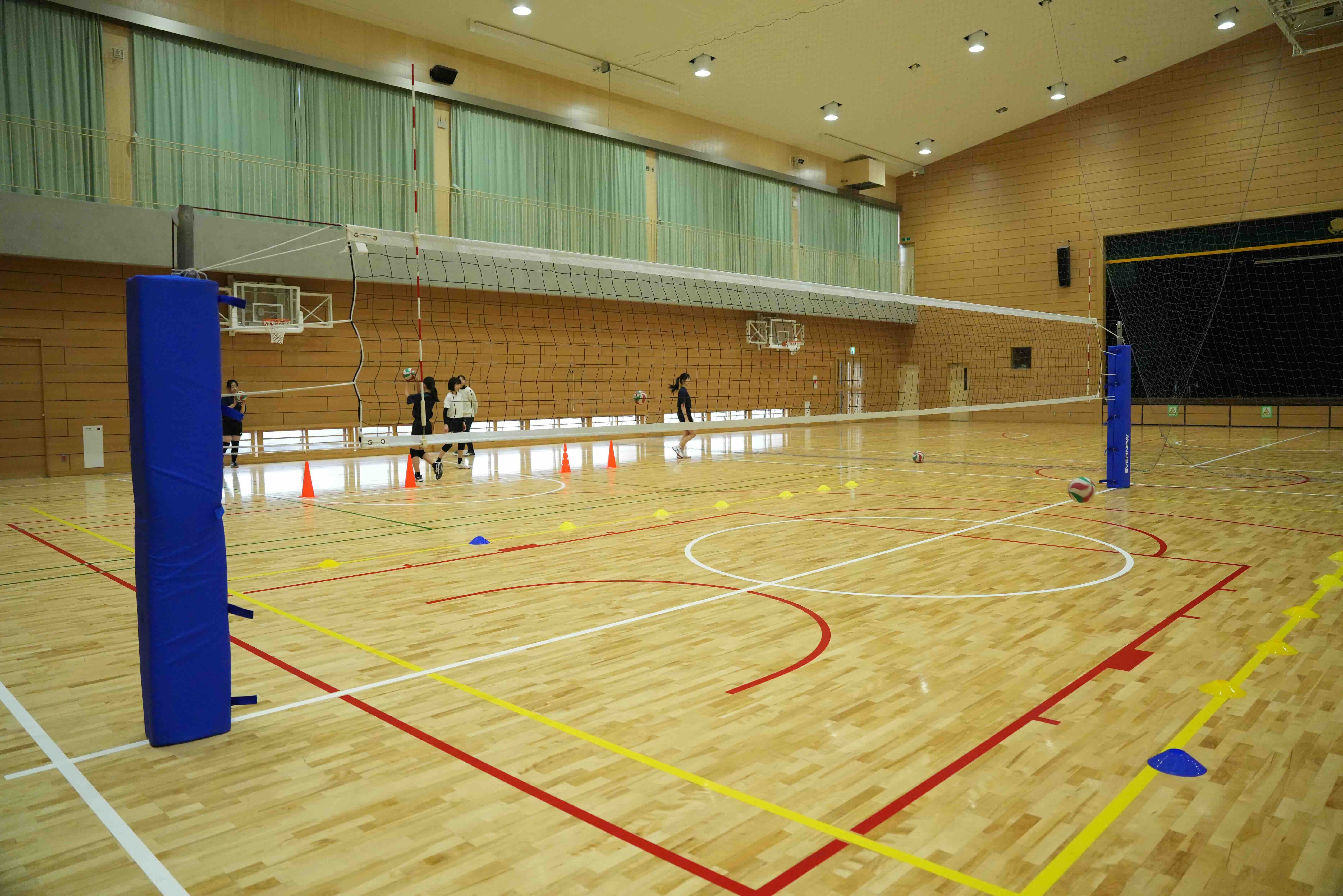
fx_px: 895
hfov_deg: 73.7
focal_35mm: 24
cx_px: 672
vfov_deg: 53.1
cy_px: 448
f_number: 2.8
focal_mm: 24
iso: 8000
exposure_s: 1/500
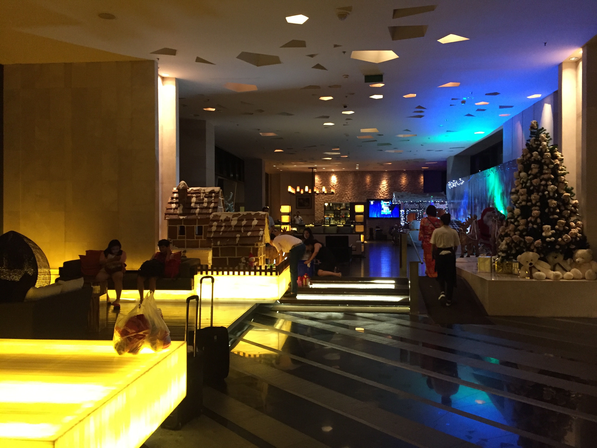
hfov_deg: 61.7
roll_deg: +0.4
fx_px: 500
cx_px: 298
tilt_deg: +0.4
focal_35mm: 29
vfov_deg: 48.2
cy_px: 224
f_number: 2.2
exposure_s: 1/33
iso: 320
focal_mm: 4.15
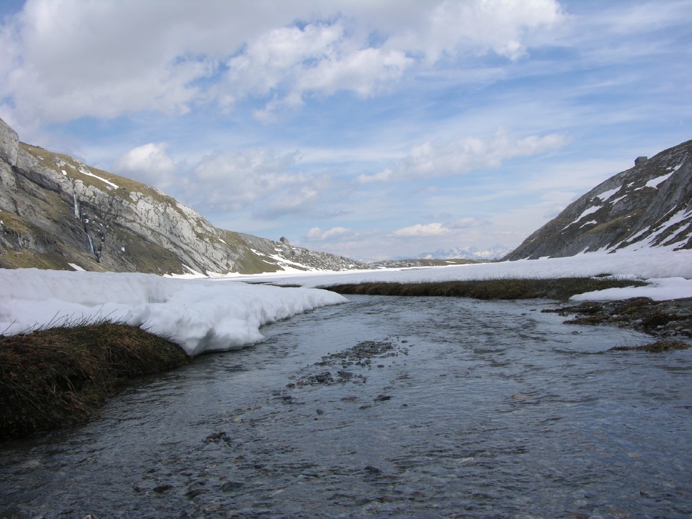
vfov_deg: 40.7
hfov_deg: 52.6
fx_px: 700
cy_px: 260
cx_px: 346
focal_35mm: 35
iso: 50
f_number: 6.3
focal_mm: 8.9
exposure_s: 1/290
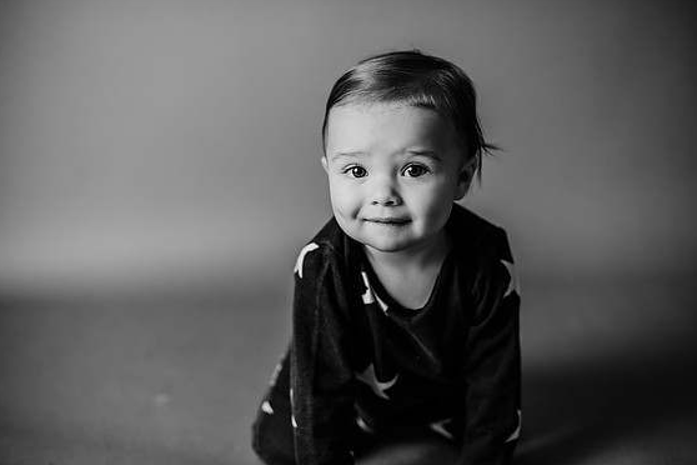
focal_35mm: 52
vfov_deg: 26.0
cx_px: 356
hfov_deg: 38.2
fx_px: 1007
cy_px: 228
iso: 100
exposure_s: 1/160
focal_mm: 50
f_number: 2.2
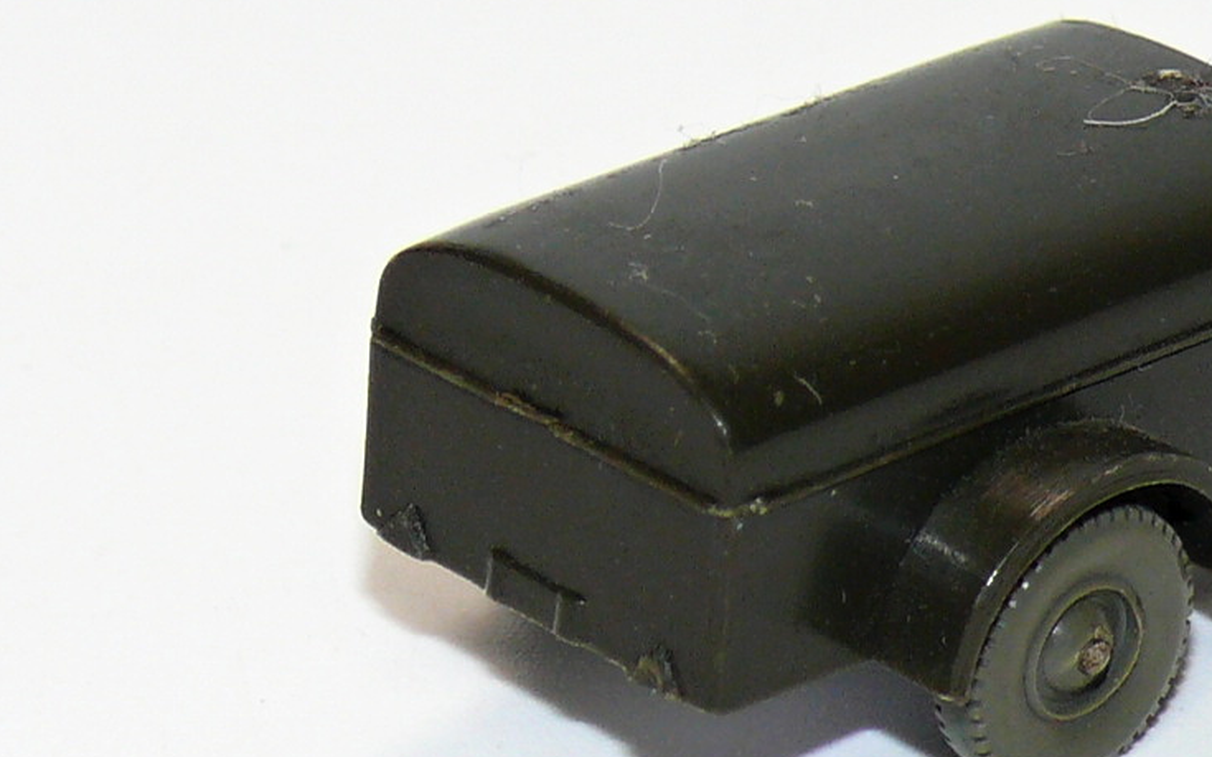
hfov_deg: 6.2
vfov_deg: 3.9
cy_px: 266
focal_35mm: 337
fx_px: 11129
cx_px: 938
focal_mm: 17.2
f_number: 4
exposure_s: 1/30
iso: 100
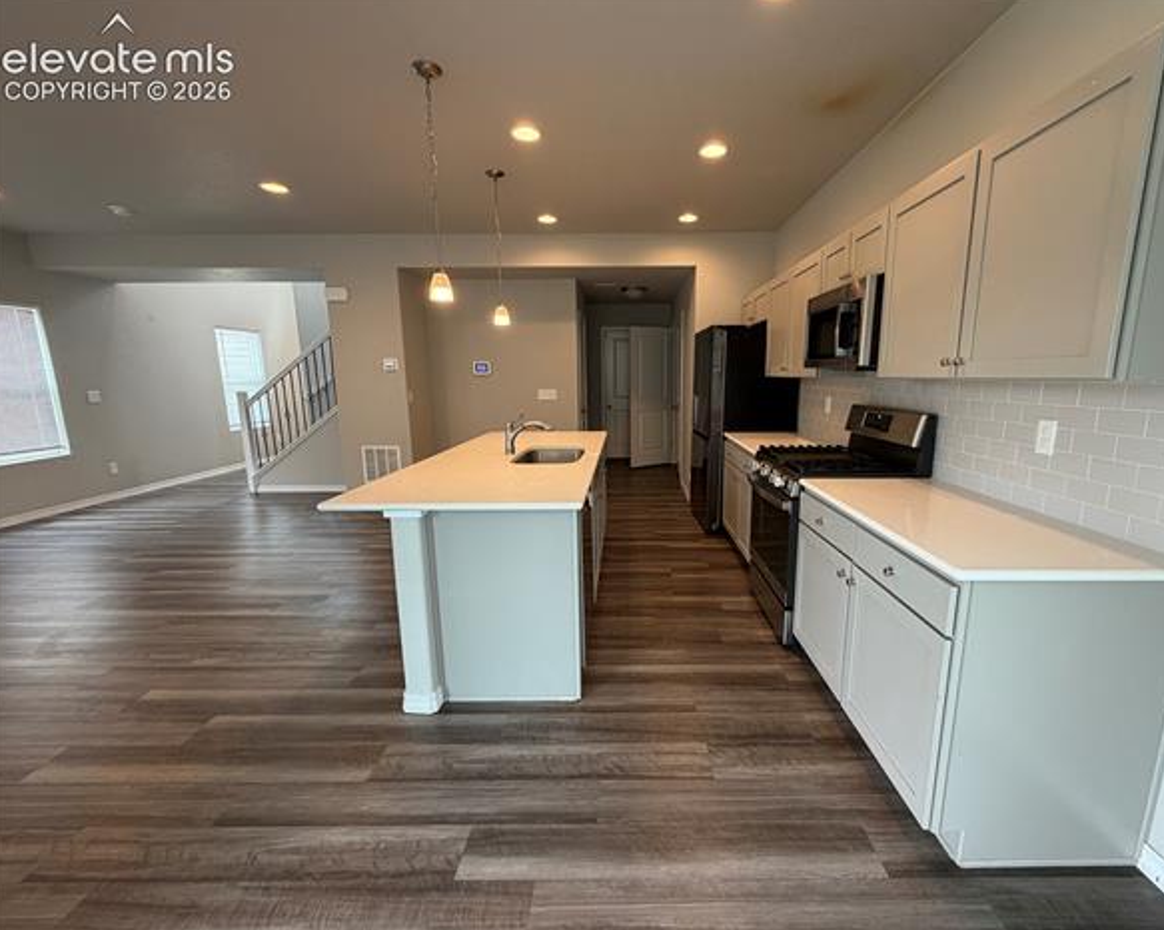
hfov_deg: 96.6
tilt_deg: -10.3
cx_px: 629
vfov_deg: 84.0
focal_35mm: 15
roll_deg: +0.2
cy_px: 468
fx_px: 517
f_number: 2.2
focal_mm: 2.22
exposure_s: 1/60
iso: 200
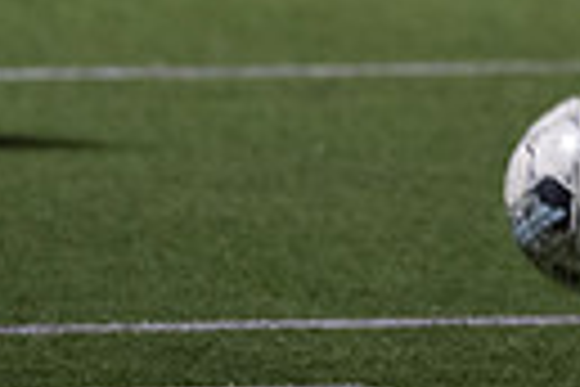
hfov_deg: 2.2
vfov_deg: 1.5
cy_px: -620
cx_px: 845
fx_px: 15047
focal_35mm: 934
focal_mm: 155
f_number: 2.8
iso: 2500
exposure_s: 1/400
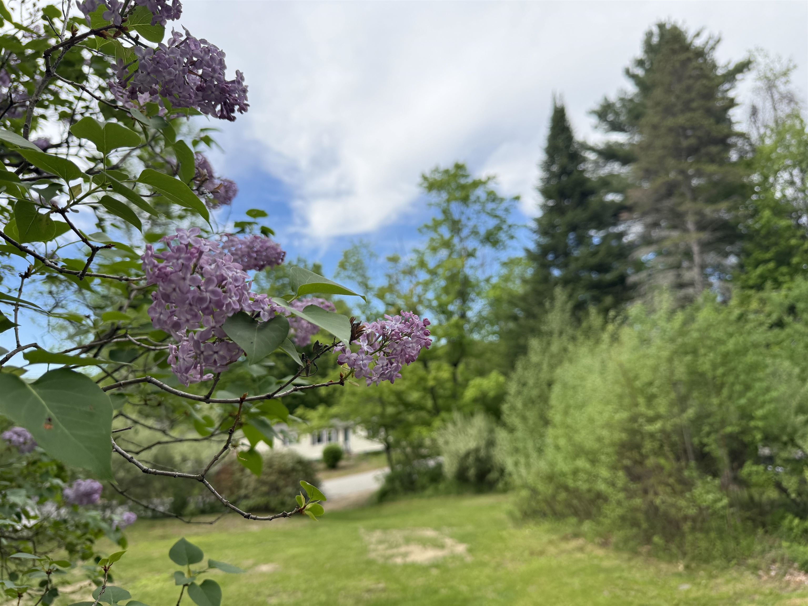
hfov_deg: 71.6
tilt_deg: +9.3
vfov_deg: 56.8
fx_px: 560
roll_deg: +3.3
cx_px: 404
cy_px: 303
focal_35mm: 24
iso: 100
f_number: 1.78
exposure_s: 1/2801
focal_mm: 6.76
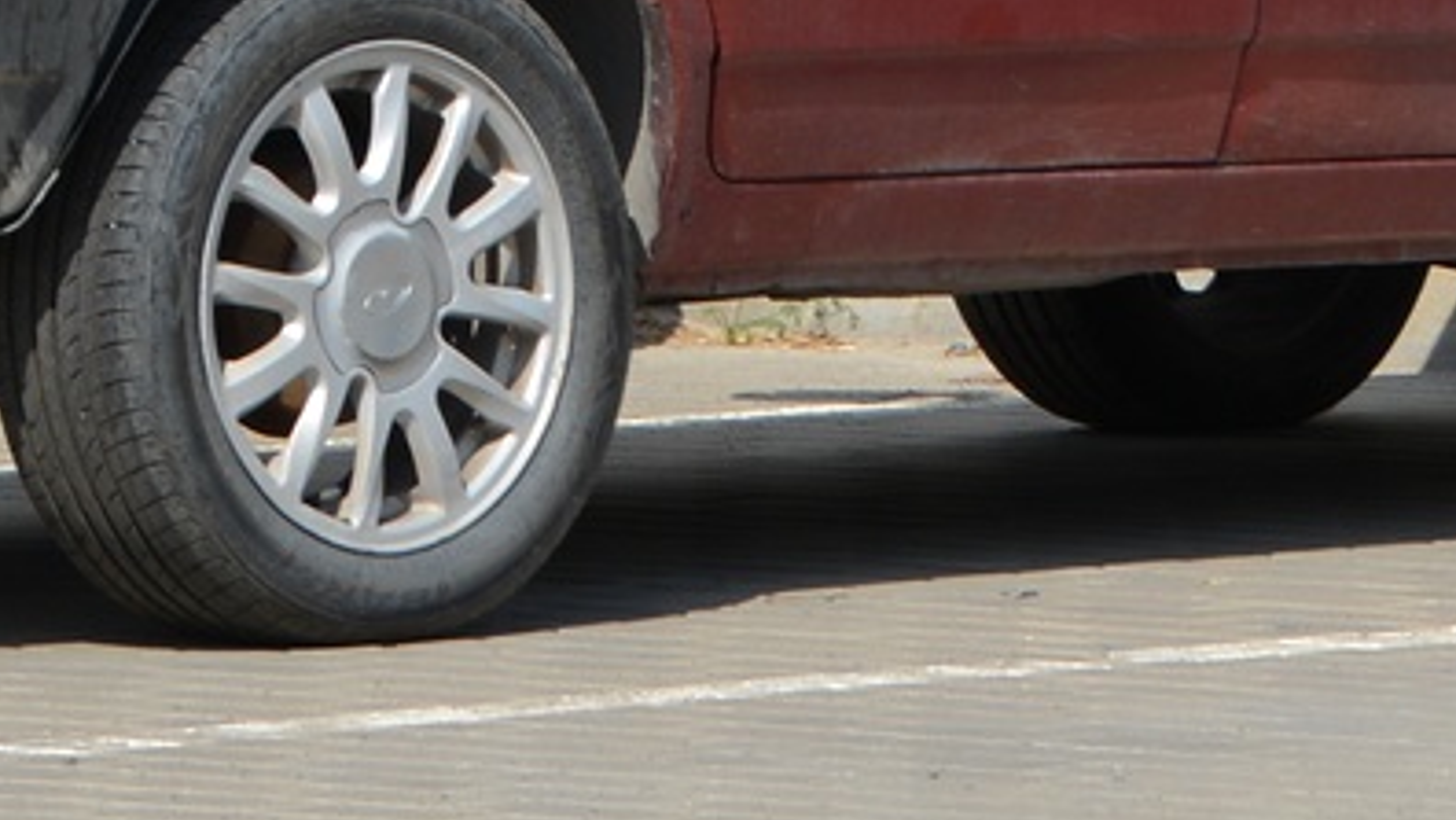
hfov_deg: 4.8
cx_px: 684
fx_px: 17223
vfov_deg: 2.7
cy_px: -846
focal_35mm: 446
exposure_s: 1/250
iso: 125
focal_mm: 75
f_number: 8
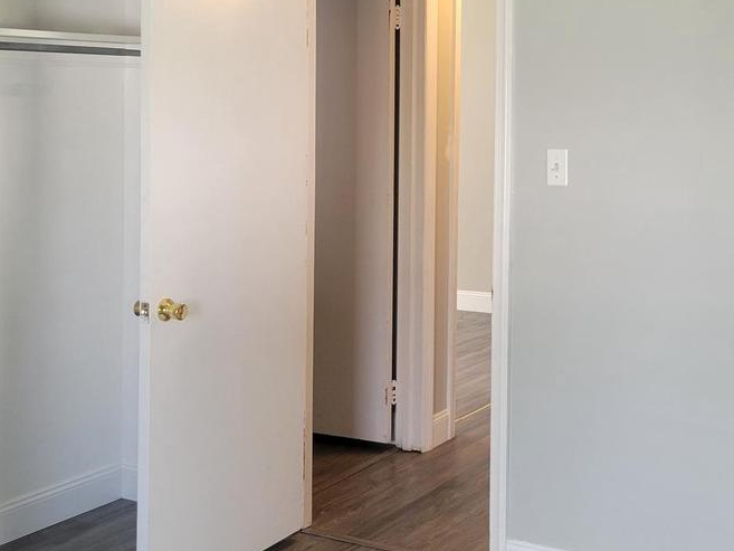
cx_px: 565
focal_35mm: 57
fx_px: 1209
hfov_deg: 33.0
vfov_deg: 25.2
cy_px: 111
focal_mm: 5.4
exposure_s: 1/120
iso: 200
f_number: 1.8
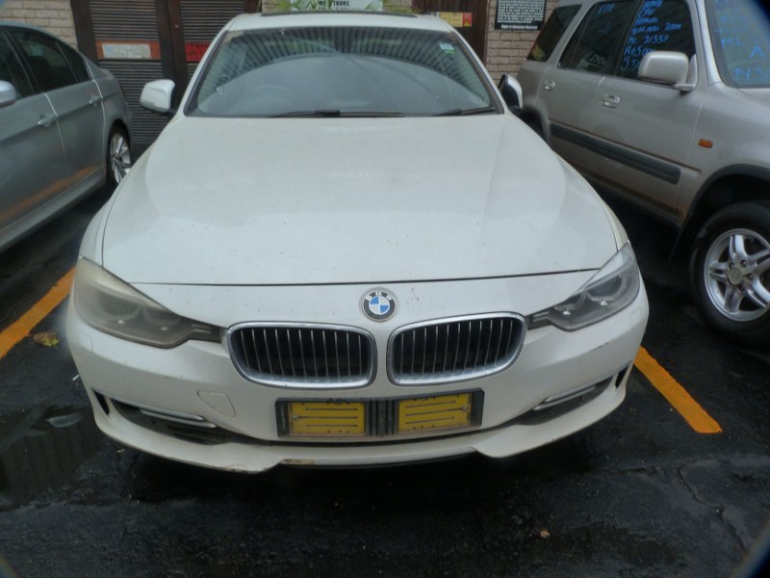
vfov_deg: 54.9
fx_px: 556
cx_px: 385
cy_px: 289
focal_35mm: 25
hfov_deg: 69.4
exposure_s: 1/250
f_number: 5.6
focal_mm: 4.5
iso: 125
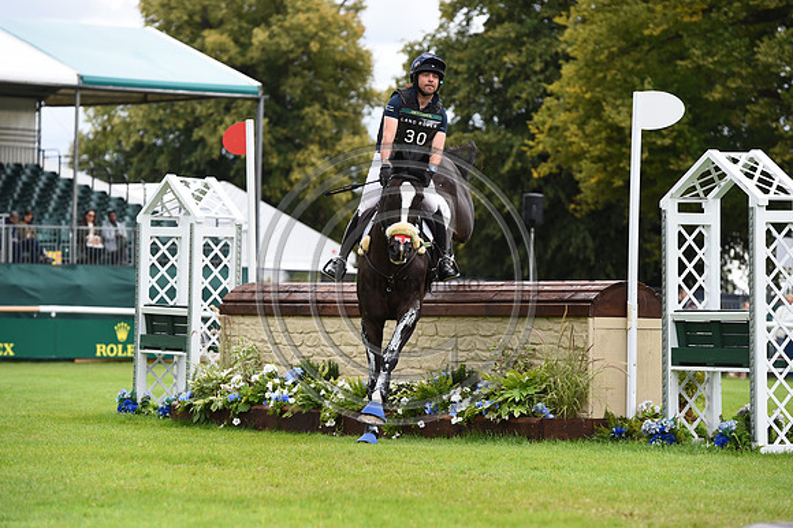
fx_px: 3853
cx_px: 396
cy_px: 264
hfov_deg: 11.8
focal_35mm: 175
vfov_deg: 7.8
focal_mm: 175
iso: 640
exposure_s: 1/1250
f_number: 5.6
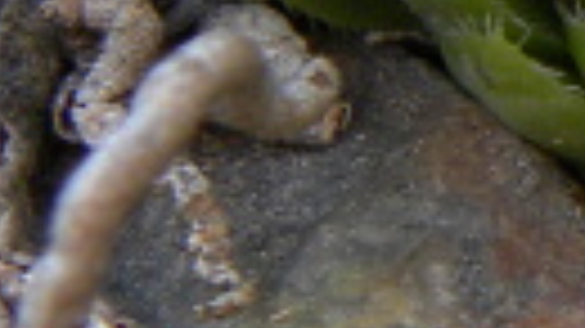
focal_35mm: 248
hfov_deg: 8.2
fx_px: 3845
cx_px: 1260
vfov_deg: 4.9
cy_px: 54
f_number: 3.2
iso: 100
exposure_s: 1/100
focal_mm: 6.6
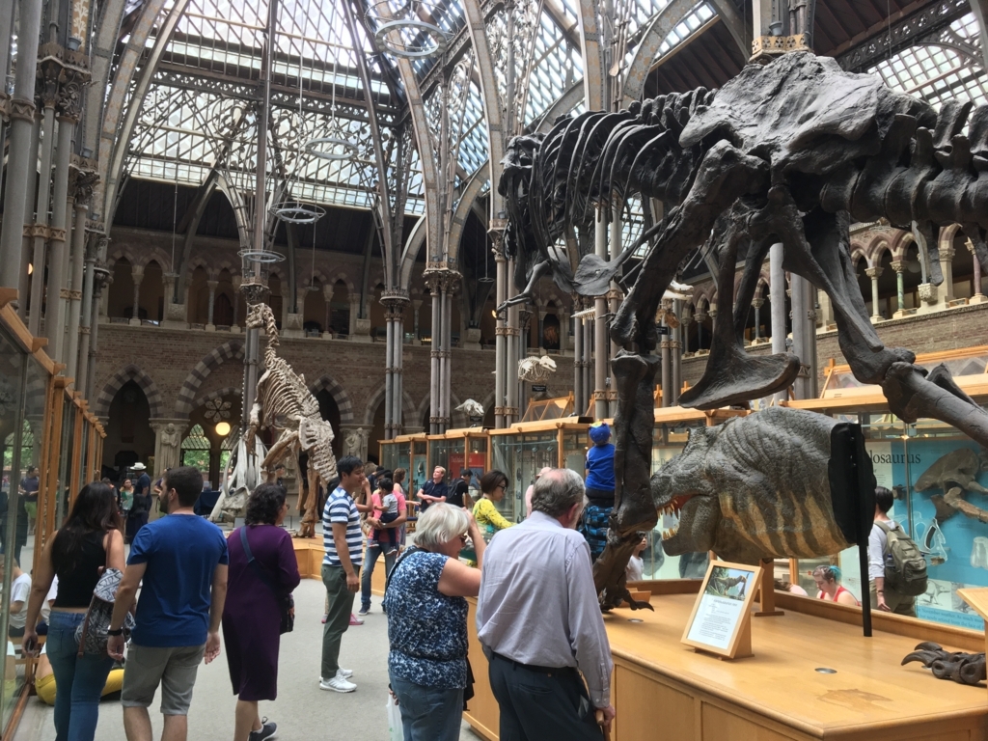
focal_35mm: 29
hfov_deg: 61.7
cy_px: 370
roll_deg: -0.7
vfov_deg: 48.2
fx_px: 828
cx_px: 494
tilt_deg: +4.7
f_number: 2.2
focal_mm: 4.15
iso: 40
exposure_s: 1/100
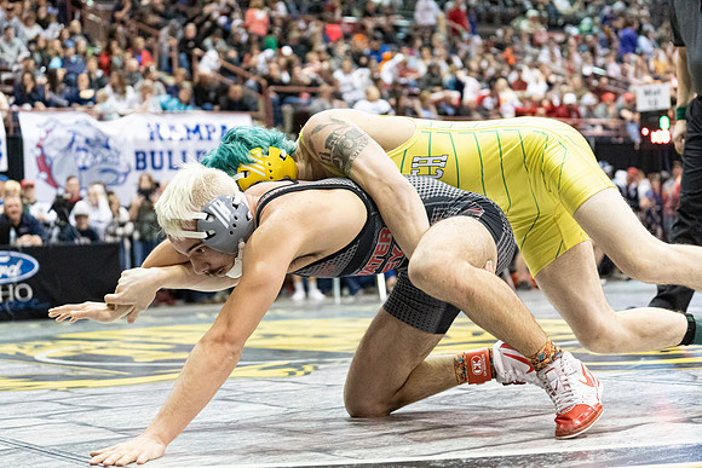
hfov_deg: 28.8
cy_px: 234
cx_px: 351
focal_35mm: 70
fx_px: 1365
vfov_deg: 19.5
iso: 12800
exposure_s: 1/500
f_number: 4
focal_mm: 70
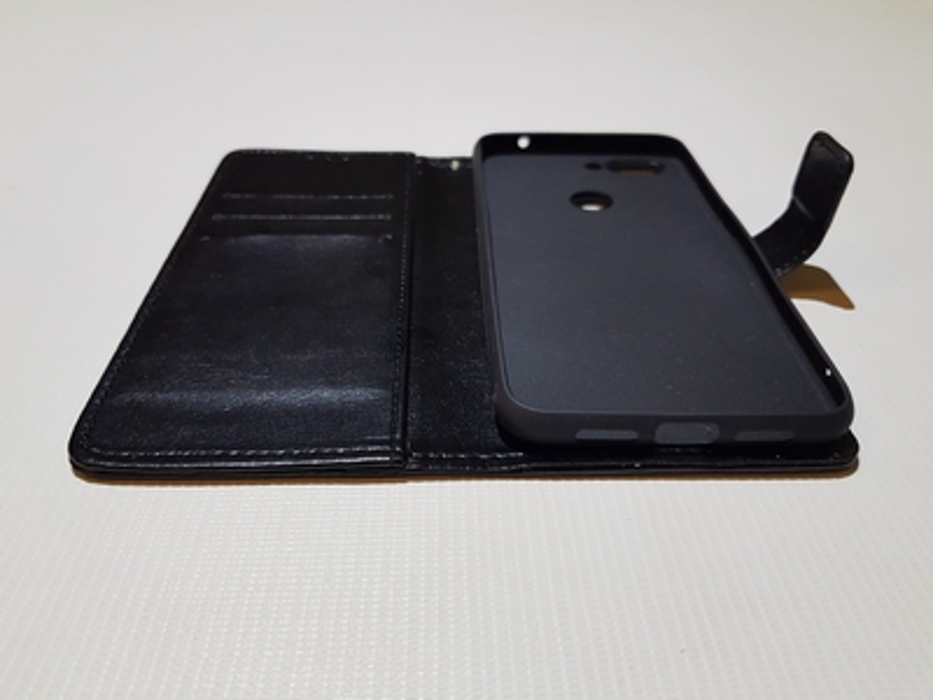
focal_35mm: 26
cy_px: 350
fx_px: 701
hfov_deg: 67.3
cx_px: 466
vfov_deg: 53.1
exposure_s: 1/33
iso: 160
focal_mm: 4.2
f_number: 1.7
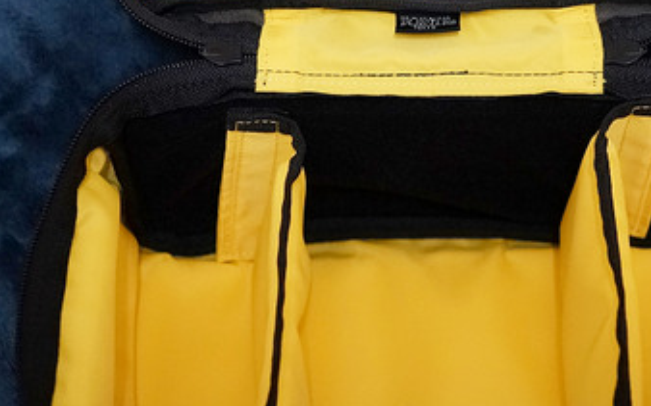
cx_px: 424
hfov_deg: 27.0
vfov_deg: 17.0
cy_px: 67
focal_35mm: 76
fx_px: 1348
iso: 3200
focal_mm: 35
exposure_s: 1/80
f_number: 3.5
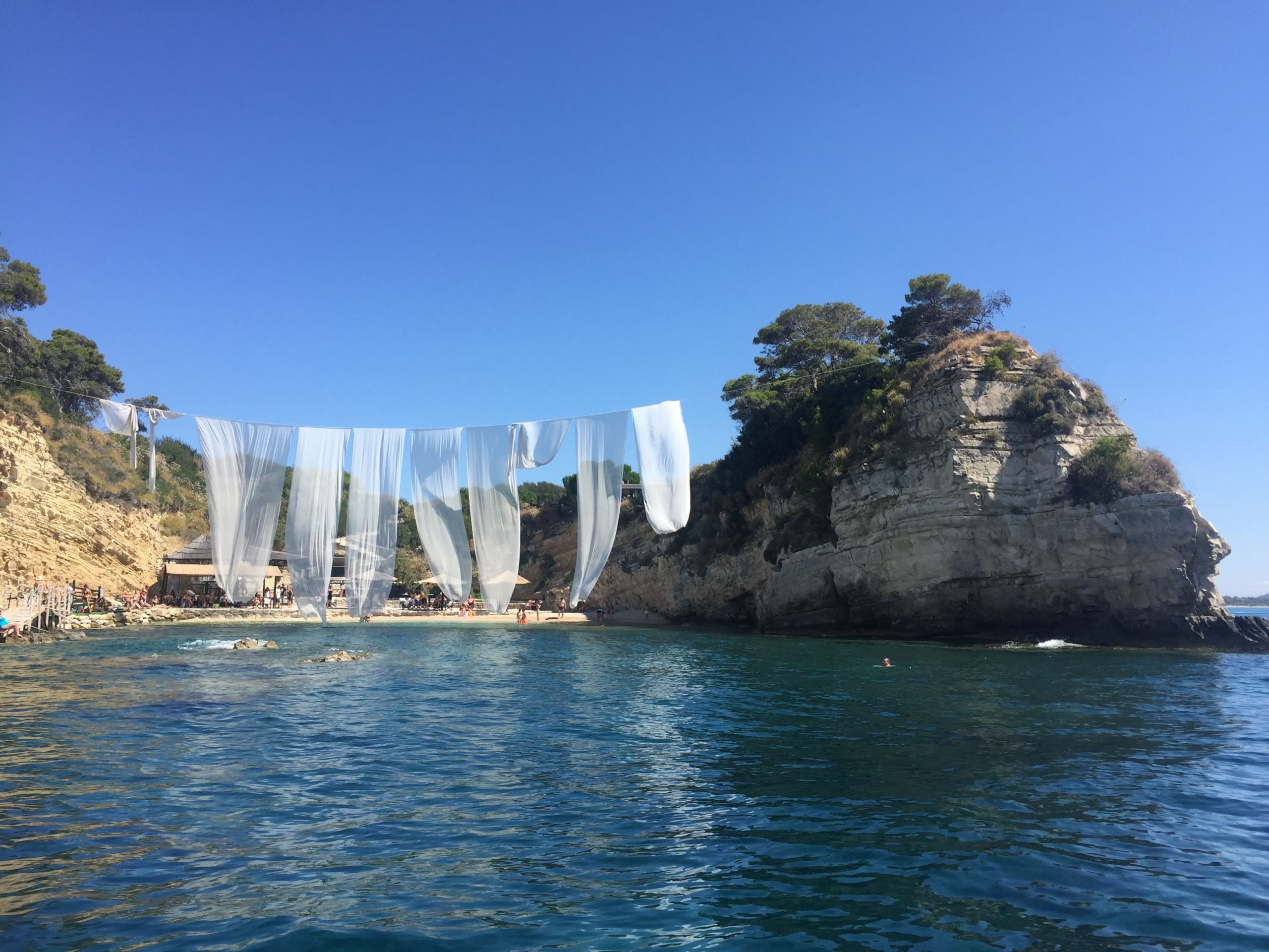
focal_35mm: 29
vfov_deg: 48.2
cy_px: 476
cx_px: 634
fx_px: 1063
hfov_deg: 61.7
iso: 32
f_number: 2.2
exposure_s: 1/1464
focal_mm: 4.15
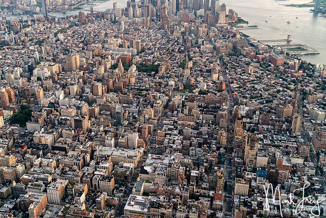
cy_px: 109
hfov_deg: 52.0
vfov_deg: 36.1
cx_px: 158
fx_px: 334
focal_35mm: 37
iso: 8000
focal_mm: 35
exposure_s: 1/800
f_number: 2.8
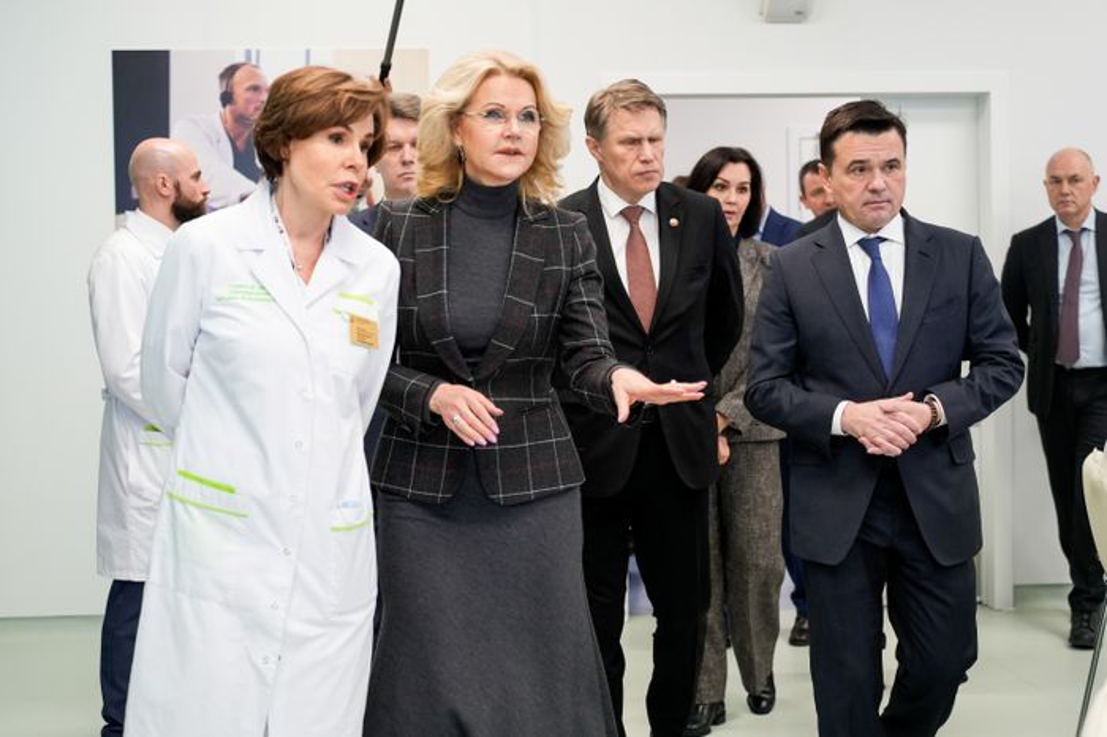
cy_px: 368
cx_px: 554
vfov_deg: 26.5
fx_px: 1567
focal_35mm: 51
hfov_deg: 38.9
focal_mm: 51
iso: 1600
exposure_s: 1/320
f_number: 3.5
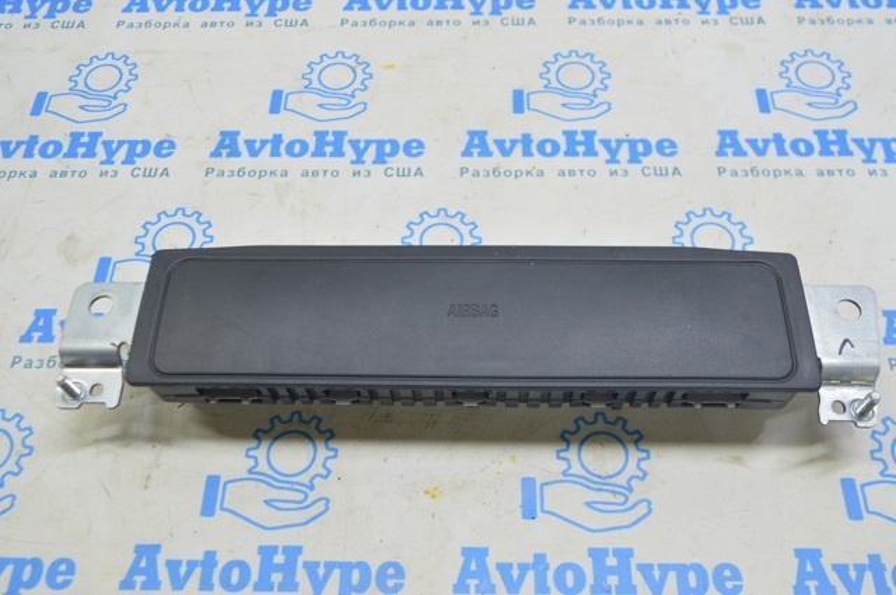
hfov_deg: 53.2
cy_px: 298
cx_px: 448
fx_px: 895
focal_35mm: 36
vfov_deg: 36.8
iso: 400
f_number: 5.6
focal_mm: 24
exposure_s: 1/20
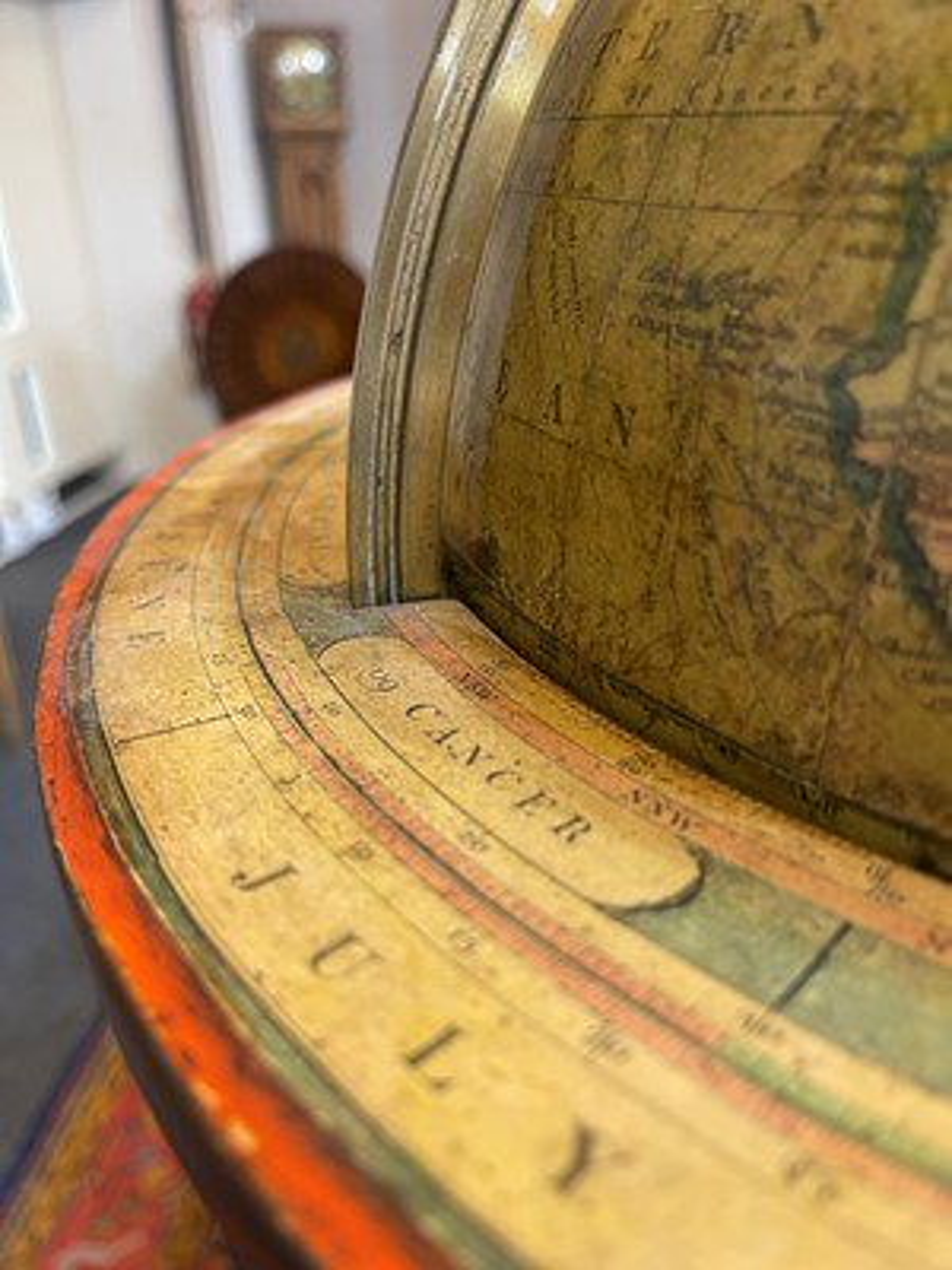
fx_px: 953
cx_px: 476
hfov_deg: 53.1
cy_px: 635
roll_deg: +1.5
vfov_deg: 67.3
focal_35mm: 26
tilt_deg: -26.4
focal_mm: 5.1
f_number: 1.6
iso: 160
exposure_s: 1/50
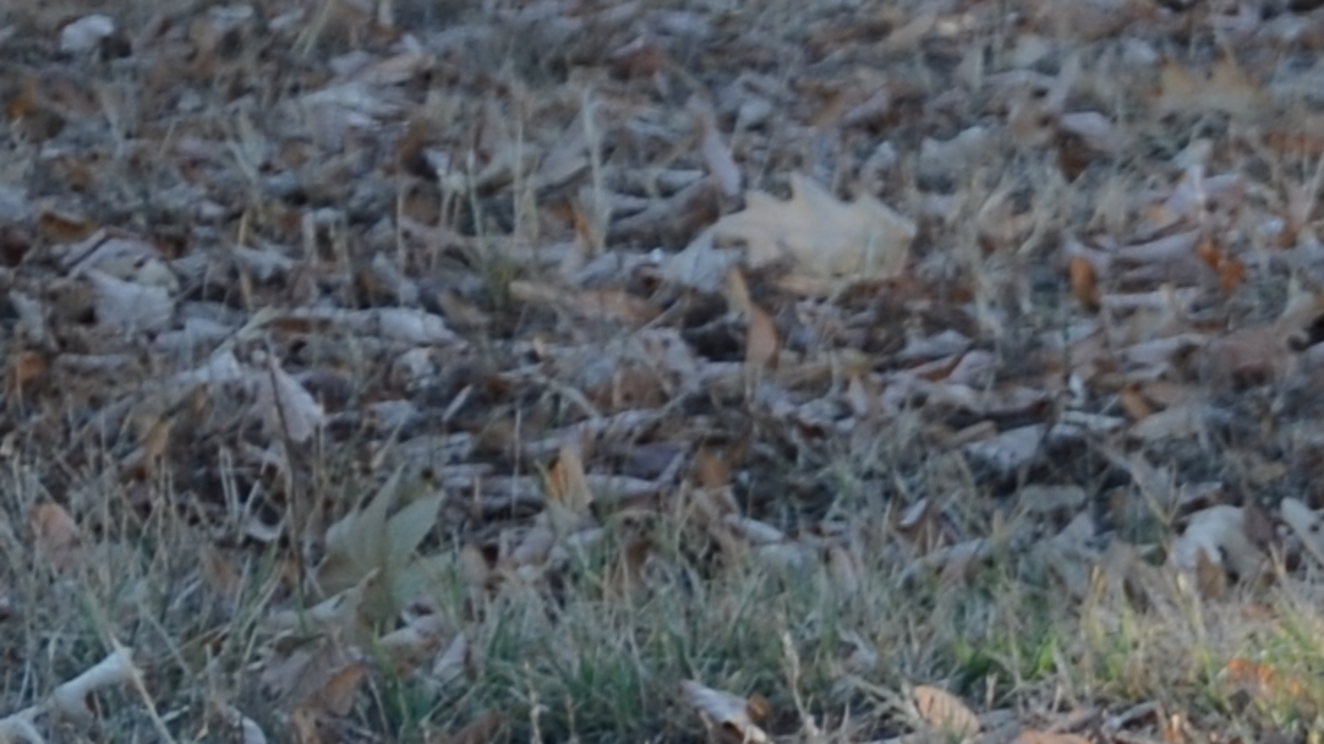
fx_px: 12284
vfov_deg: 3.5
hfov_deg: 5.7
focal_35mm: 350
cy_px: 263
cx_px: 4027
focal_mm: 34
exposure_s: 1/160
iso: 100
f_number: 4.5
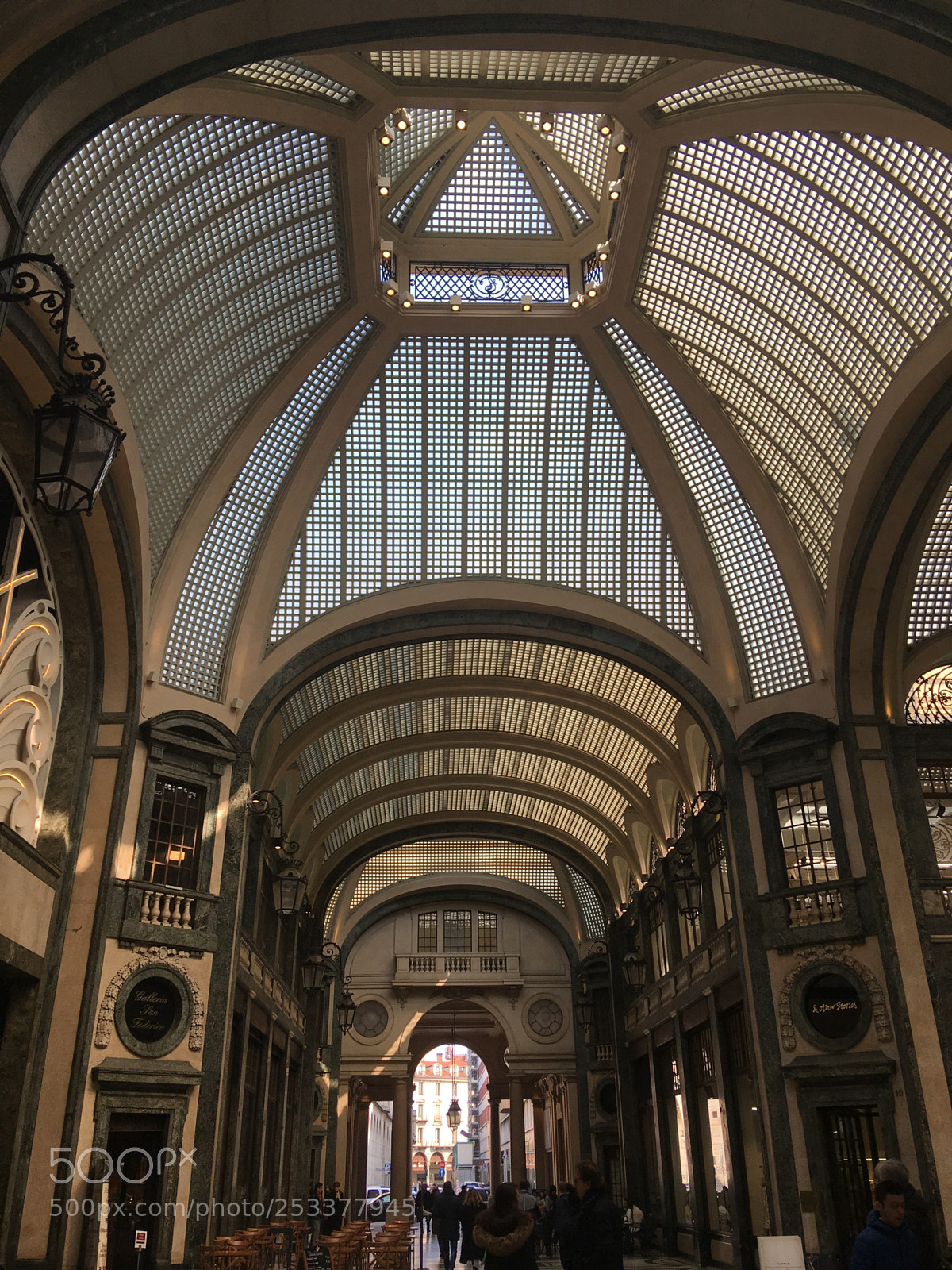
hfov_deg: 48.2
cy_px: 635
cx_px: 476
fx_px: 1063
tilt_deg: +25.4
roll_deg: +0.5
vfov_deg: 61.7
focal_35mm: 29
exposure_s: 1/270
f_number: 2.2
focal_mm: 4.15
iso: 25
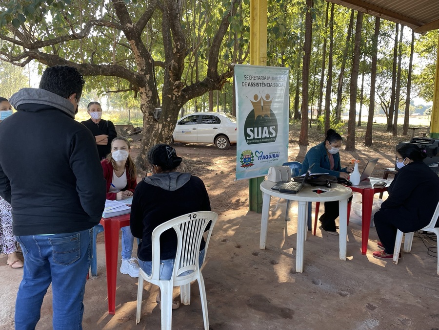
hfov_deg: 67.3
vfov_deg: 53.1
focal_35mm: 26
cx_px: 220
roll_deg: +1.0
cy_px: 165
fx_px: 330
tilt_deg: -8.9
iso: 64
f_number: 1.6
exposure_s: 1/121
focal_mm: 4.2
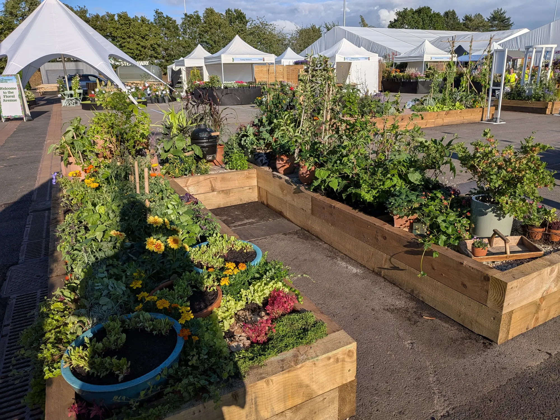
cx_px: 280
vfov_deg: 56.8
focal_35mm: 24
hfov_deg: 71.6
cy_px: 210
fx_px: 388
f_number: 1.7
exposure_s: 1/2551
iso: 27
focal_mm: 4.53
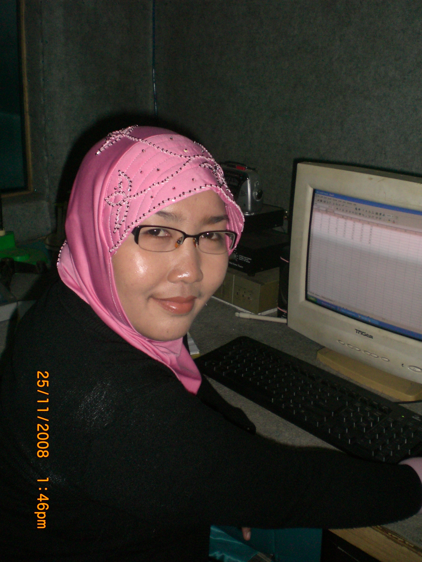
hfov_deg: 37.7
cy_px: 281
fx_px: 618
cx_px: 211
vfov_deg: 49.0
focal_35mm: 38
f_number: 3.1
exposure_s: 1/60
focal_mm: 6.3
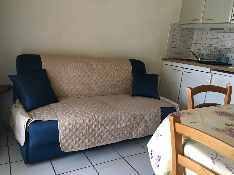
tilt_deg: -12.1
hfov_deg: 61.7
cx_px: 117
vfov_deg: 48.2
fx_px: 196
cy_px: 88
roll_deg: -3.9
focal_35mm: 29
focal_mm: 4.15
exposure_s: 1/33
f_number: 2.2
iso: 200
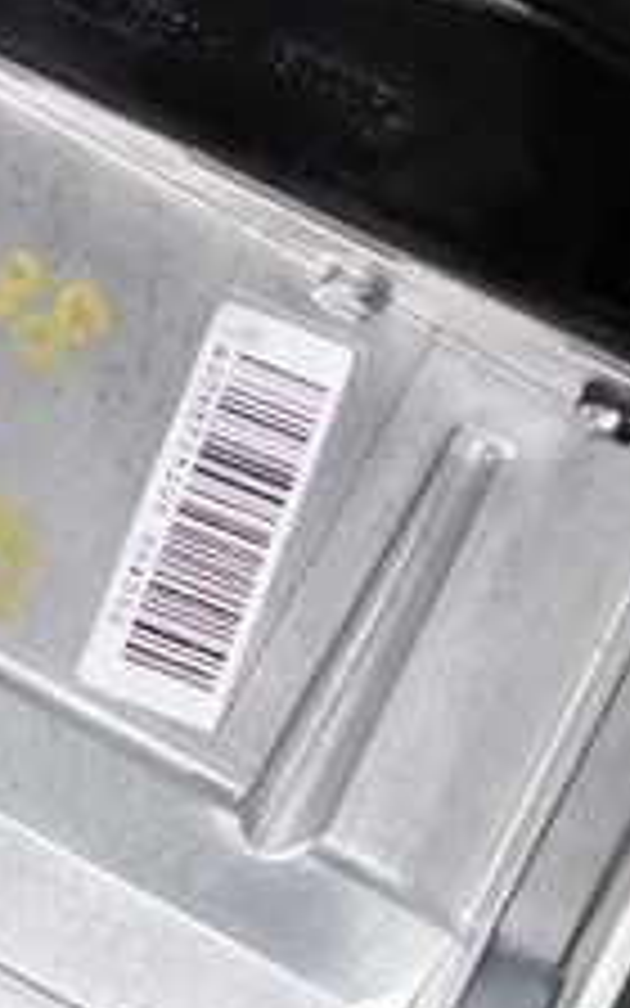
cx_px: 180
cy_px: 356
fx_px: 2335
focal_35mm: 85
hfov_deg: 15.3
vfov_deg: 24.3
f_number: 2.3
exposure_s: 1/125
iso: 160
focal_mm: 5.4
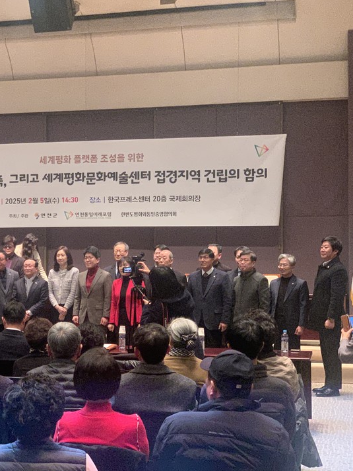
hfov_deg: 20.7
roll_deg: +0.0
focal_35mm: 70
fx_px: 951
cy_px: 235
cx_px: 59
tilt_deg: +1.5
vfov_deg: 27.8
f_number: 2.4
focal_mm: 6
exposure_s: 1/60
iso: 500
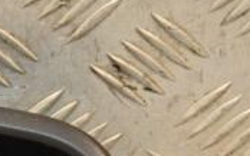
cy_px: 156
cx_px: -3
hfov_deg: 5.7
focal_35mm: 368
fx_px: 2509
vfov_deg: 3.6
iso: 800
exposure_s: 1/125
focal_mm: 70
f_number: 5.3
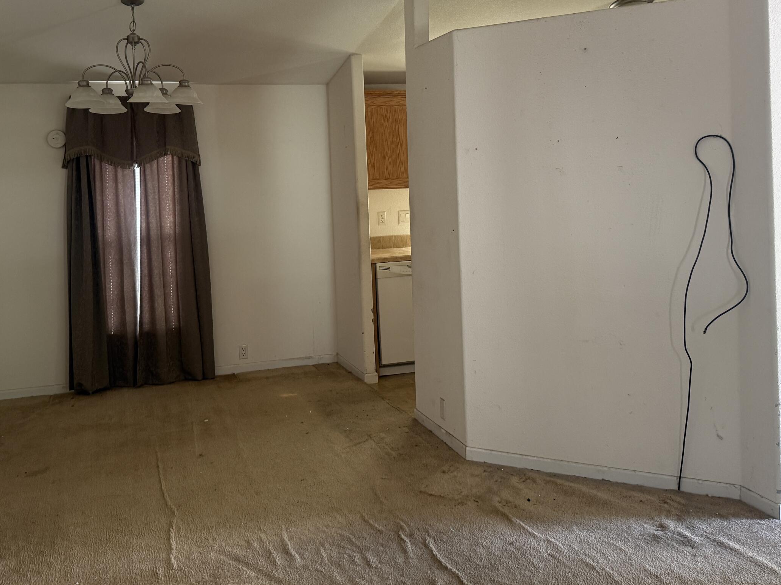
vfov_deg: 40.1
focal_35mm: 35
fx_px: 790
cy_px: 183
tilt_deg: +0.3
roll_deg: +2.2
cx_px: 350
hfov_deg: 52.5
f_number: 1.78
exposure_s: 1/60
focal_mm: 6.76
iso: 250
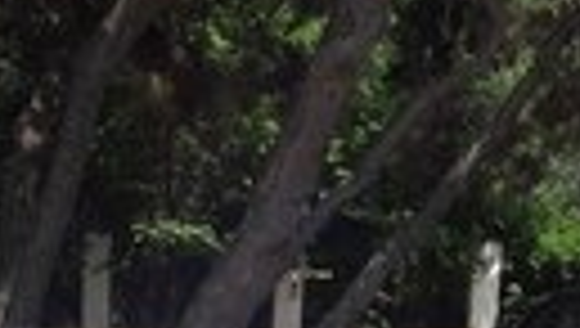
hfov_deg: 17.9
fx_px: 1802
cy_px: 903
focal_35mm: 117
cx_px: 4
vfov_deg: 8.9
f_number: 1.9
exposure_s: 1/898
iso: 40
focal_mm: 3.7
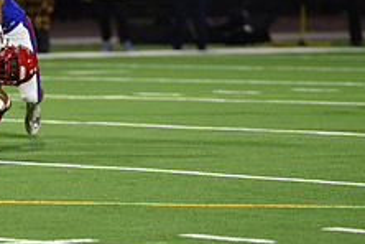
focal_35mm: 523
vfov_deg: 2.6
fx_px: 5302
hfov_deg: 3.9
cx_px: 18
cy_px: 26
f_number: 2.8
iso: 2500
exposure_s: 1/640
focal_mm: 200
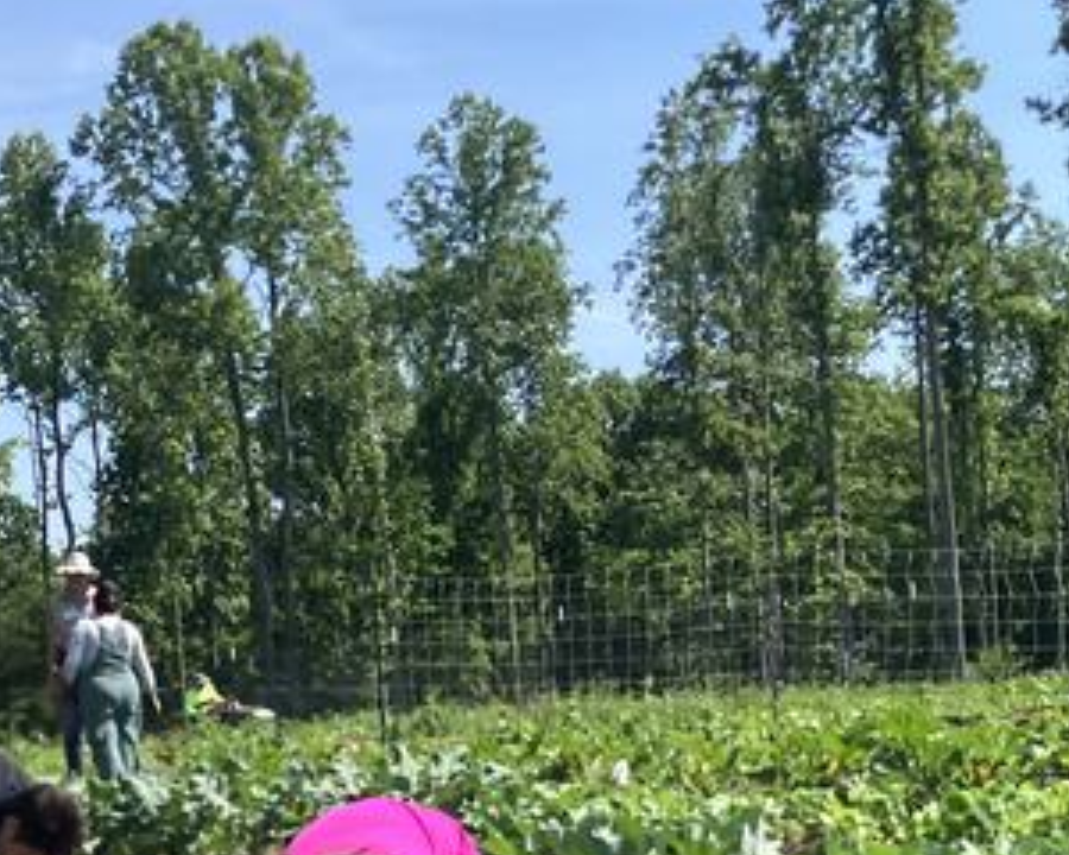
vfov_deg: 17.9
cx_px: 508
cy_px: 727
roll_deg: +3.4
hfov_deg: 22.5
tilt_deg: +0.1
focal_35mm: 85
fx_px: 2689
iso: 32
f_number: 1.8
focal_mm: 3.99
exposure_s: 1/1215
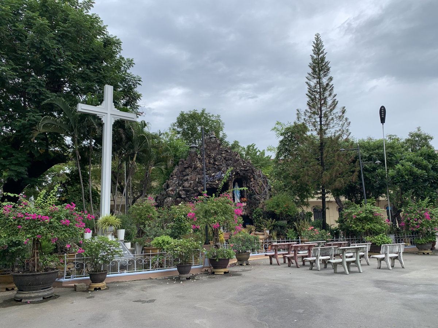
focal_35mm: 26
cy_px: 164
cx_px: 219
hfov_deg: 67.3
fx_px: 329
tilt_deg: +12.2
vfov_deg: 53.1
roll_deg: -2.0
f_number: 1.8
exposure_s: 1/1661
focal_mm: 4.25
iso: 25
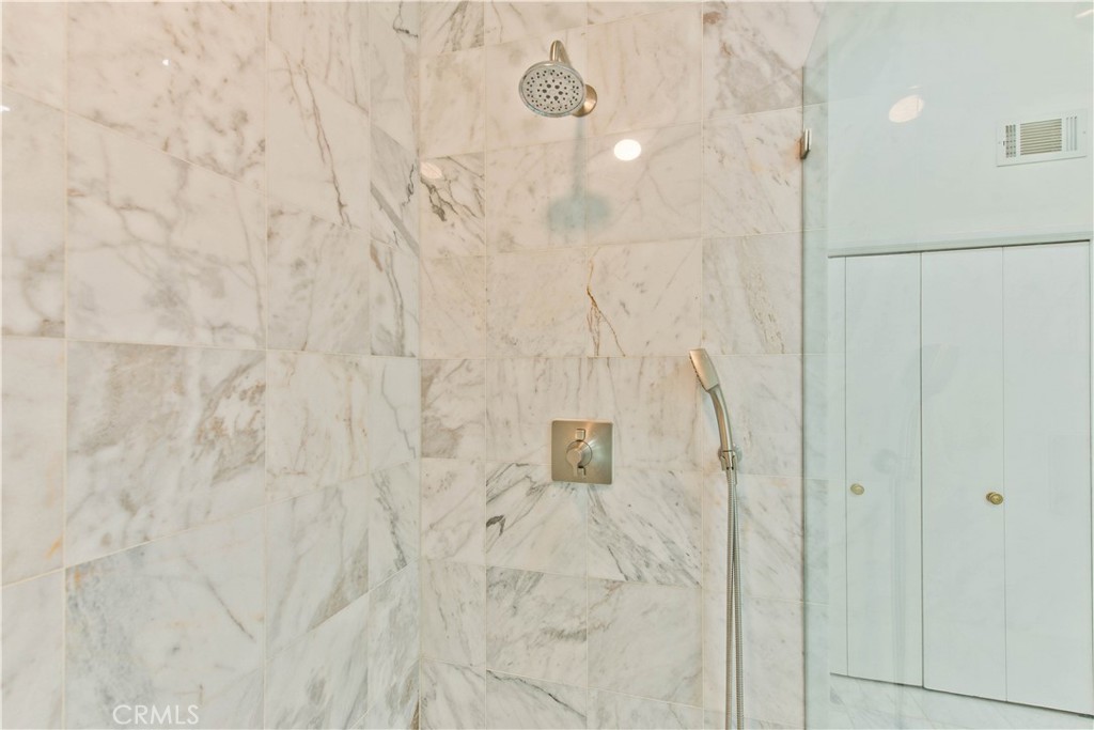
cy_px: 365
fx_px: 456
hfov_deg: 100.4
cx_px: 547
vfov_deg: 77.3
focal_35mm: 15
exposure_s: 1/30
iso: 400
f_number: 7.1
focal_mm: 15
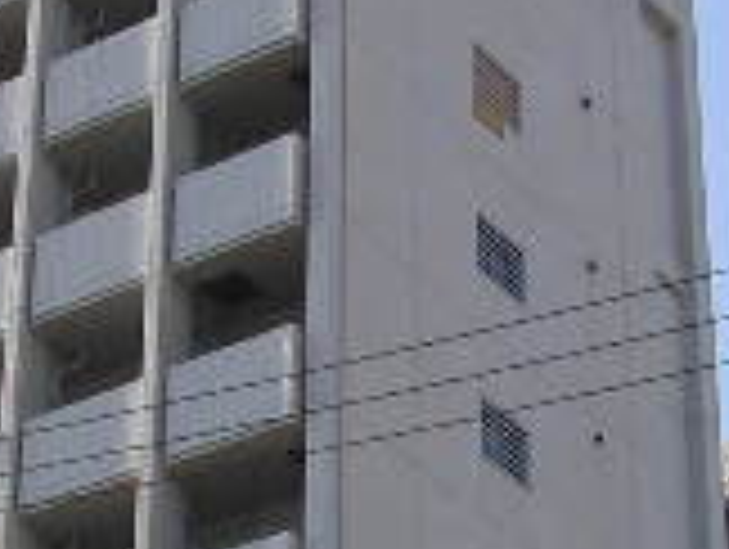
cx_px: 216
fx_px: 3164
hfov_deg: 13.1
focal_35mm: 150
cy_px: 405
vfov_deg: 9.9
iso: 71
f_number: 4.1
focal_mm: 5.8
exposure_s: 1/550
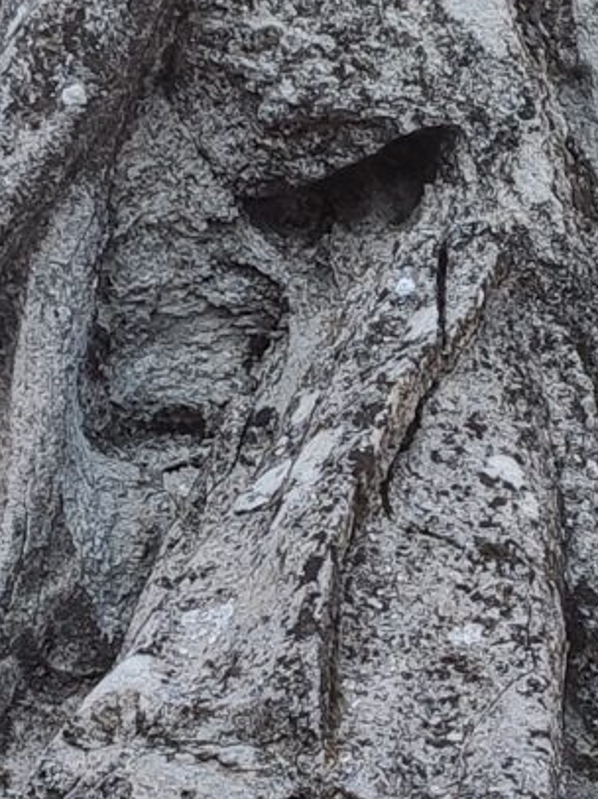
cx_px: 295
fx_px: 3781
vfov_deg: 12.0
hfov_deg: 9.0
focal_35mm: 164
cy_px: 537
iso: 112
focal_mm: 4.77
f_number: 1.75
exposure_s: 1/397
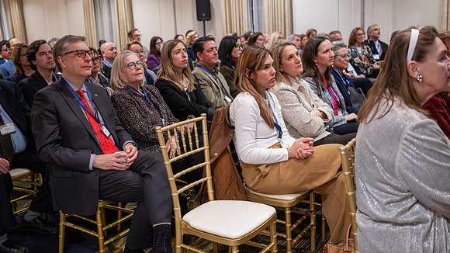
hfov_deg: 52.8
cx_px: 225
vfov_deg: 31.2
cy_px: 113
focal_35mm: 38
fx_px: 453
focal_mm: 36
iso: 4500
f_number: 2.8
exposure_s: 1/160
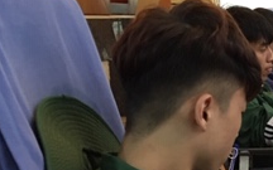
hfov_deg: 20.9
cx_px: 349
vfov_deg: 14.2
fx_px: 677
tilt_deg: -9.9
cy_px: 149
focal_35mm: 91
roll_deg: +0.4
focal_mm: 4.15
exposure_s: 1/4
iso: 100
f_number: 2.2
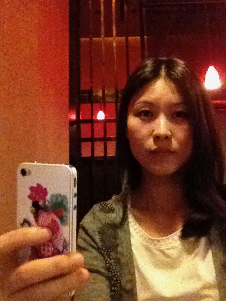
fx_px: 305
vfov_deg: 52.6
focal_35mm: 35
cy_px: 150
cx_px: 113
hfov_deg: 40.7
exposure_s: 1/15
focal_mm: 1.85
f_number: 2.4
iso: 3200
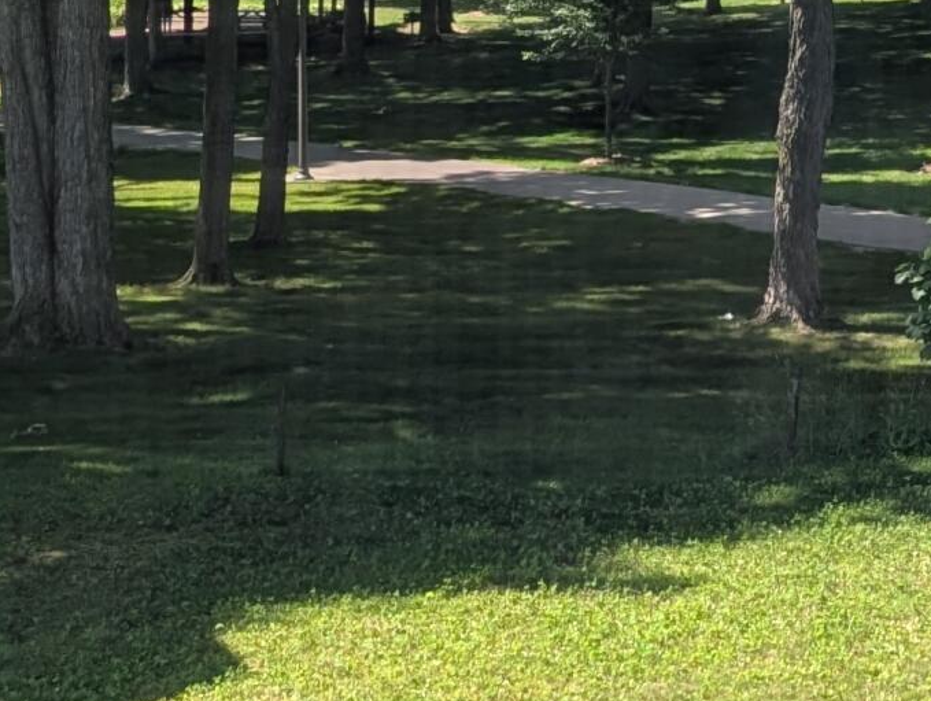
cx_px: 1023
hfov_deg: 17.9
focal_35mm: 106
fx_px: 2854
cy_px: -103
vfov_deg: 13.7
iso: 21
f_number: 1.68
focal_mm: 6.9
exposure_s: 1/354
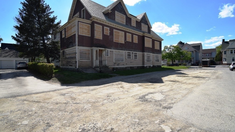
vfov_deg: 67.1
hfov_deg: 99.4
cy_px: 64
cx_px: 116
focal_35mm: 16
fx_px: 100
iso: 200
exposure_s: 1/400
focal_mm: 10
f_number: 10
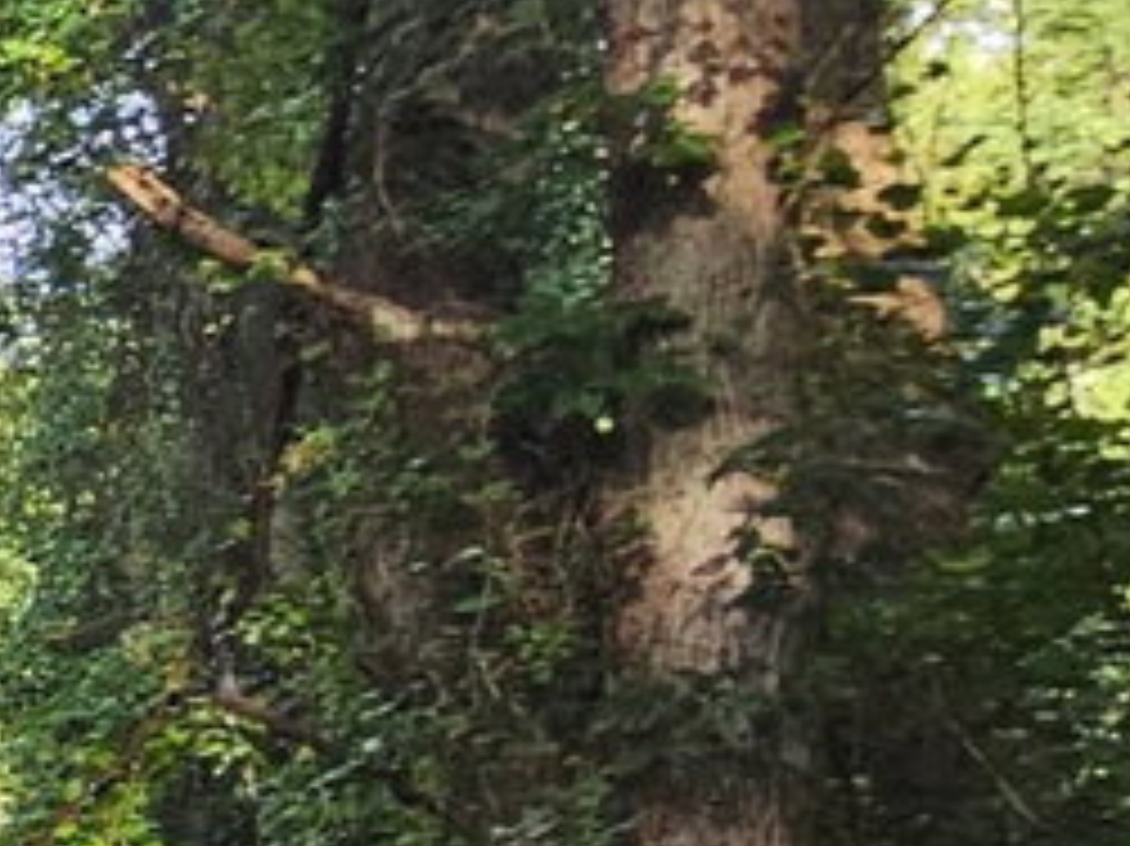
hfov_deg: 12.7
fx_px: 2708
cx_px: -1994
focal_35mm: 83
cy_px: 958
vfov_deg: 17.1
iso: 64
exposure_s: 1/120
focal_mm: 2.2
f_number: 2.2
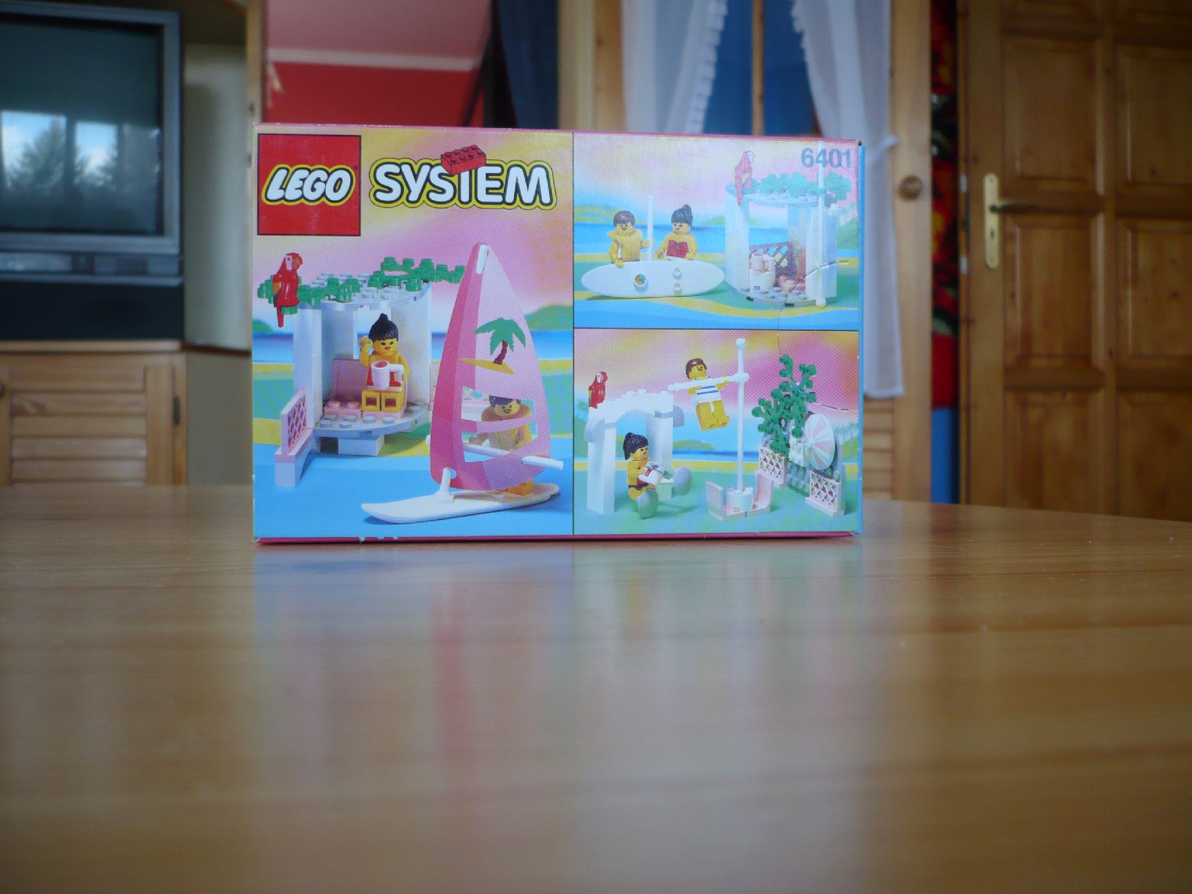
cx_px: 596
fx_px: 1205
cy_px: 447
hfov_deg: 52.6
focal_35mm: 35
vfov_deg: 40.7
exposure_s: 1/50
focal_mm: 5.8
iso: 100
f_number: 2.8
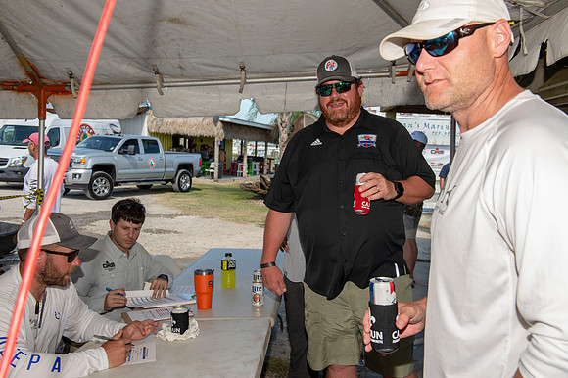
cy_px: 189
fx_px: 552
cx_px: 284
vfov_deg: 37.8
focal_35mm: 35
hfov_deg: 54.5
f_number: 8
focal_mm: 35
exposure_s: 1/160
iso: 125
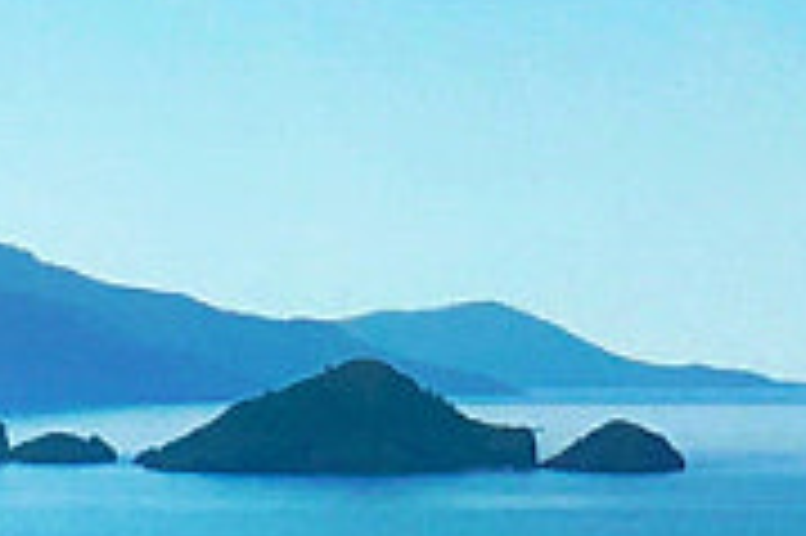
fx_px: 6039
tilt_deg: +8.9
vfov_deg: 5.0
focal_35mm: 270
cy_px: -536
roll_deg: +0.5
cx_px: 279
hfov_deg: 7.6
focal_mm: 4.15
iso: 25
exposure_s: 1/4525
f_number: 2.2
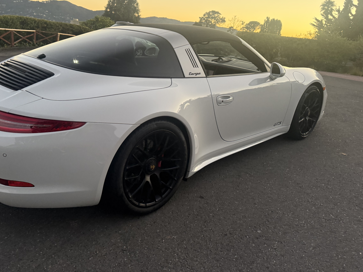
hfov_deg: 59.6
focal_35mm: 30
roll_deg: -3.6
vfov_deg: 46.4
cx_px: 151
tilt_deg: -12.3
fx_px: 315
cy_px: 104
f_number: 1.78
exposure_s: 1/60
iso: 400
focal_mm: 6.76
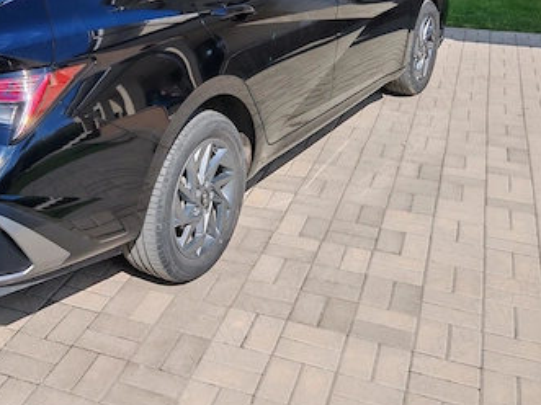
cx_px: 157
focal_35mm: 49
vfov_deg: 29.0
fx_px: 766
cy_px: 77
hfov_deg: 38.2
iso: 50
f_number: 1.9
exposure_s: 1/1600
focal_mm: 6.67
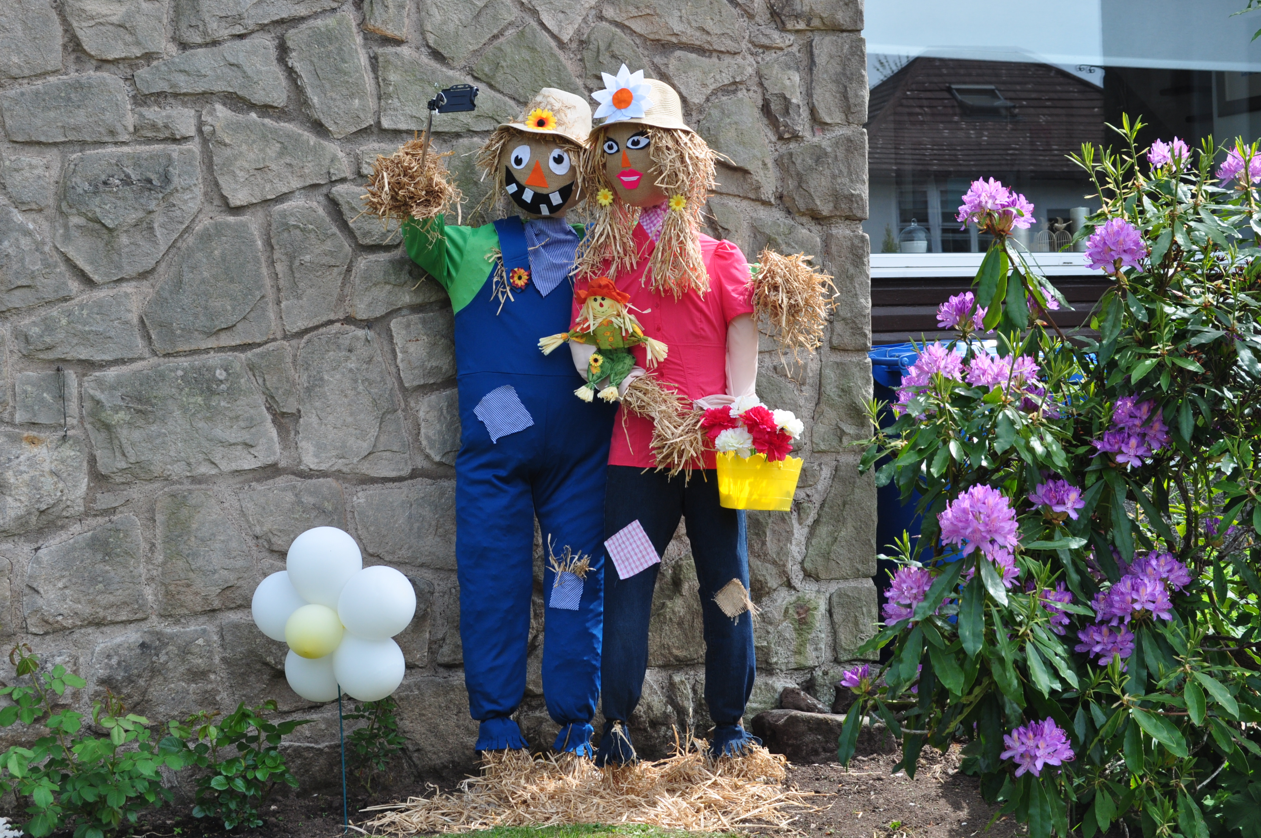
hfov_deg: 31.9
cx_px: 630
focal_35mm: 63
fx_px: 2204
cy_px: 419
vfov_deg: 21.5
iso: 320
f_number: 10
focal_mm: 42
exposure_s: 1/250
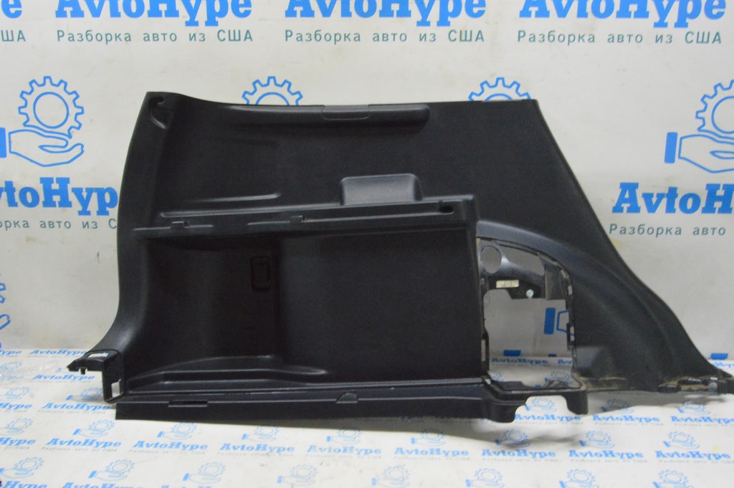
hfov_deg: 62.0
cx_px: 367
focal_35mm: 30
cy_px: 244
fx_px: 611
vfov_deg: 43.5
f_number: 20
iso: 6400
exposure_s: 1/15
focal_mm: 20
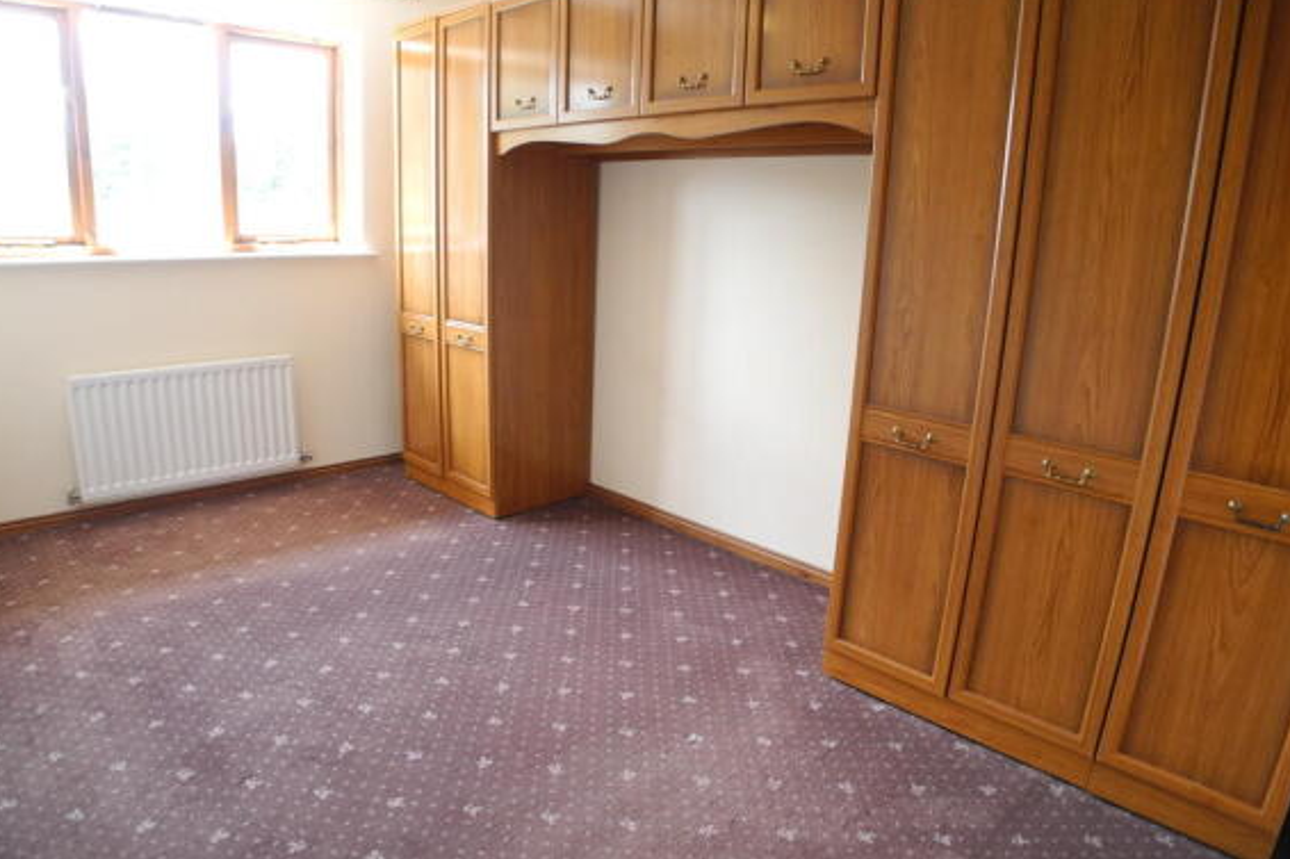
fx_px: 1075
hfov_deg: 61.9
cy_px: 430
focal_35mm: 30
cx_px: 648
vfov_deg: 43.6
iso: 159
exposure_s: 1/30
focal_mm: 6
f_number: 2.8
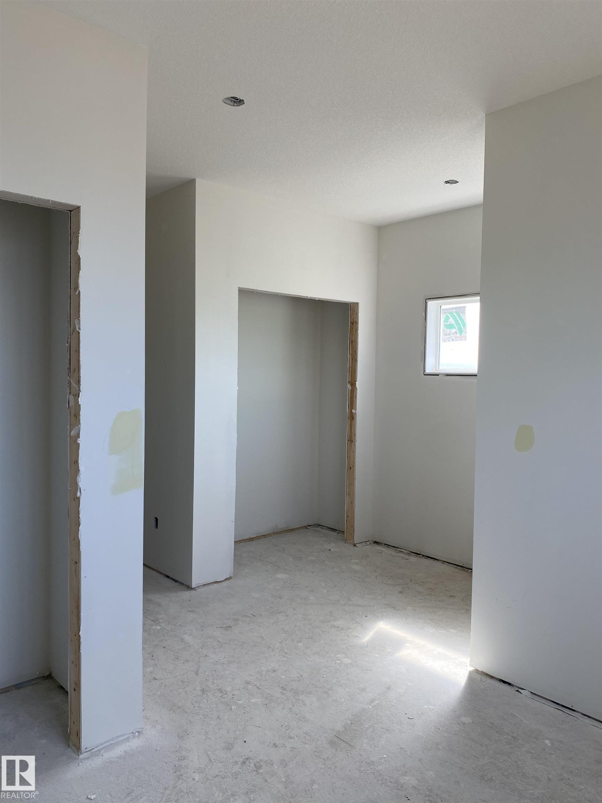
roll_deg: -0.7
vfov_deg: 67.3
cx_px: 301
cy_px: 402
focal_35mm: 26
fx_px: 603
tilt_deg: -2.8
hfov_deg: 53.1
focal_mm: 4.25
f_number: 1.8
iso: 32
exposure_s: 1/210
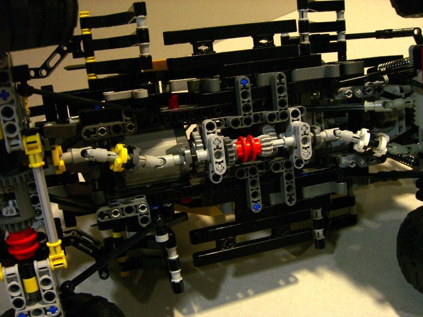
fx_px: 464
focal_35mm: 38
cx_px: 212
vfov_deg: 37.7
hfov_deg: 49.0
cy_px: 158
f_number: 2.8
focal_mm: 7.9
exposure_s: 1/8
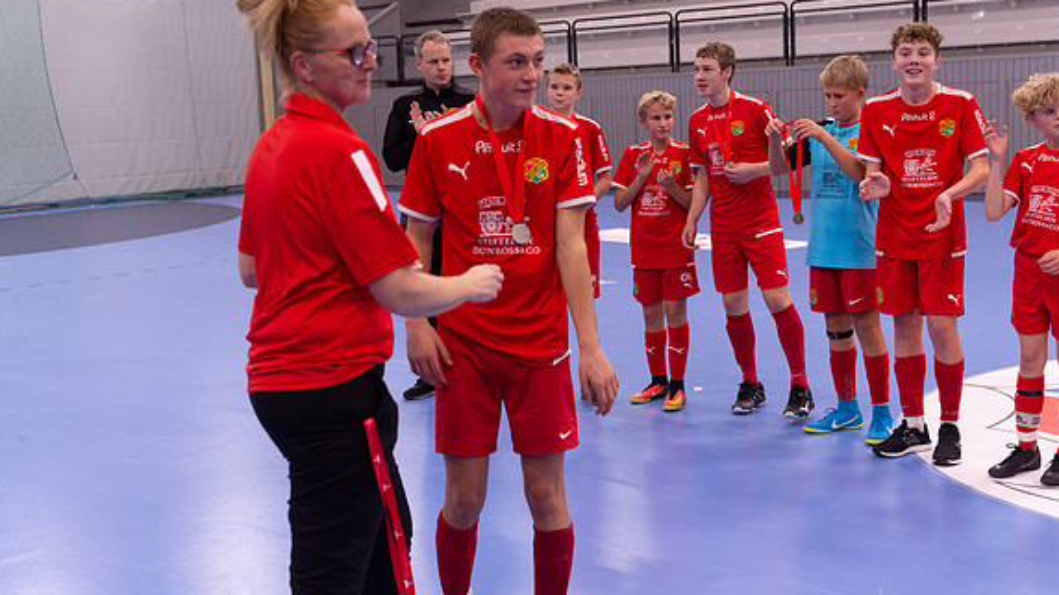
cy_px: 315
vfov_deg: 23.5
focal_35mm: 51
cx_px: 528
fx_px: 1431
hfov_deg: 40.6
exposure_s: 1/320
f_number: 3.2
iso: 2200
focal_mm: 48
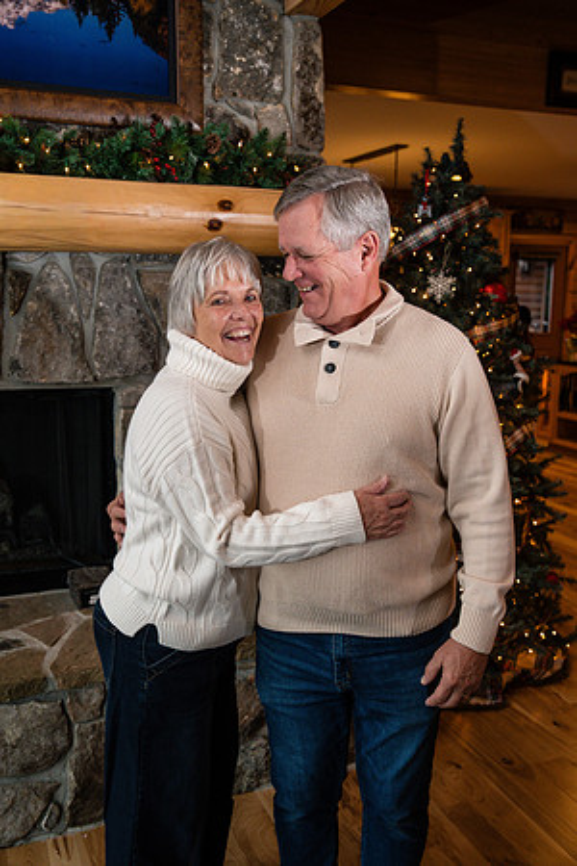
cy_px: 433
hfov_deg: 37.9
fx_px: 841
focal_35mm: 35
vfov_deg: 54.4
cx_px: 288
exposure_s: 1/250
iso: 800
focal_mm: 35
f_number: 4.5
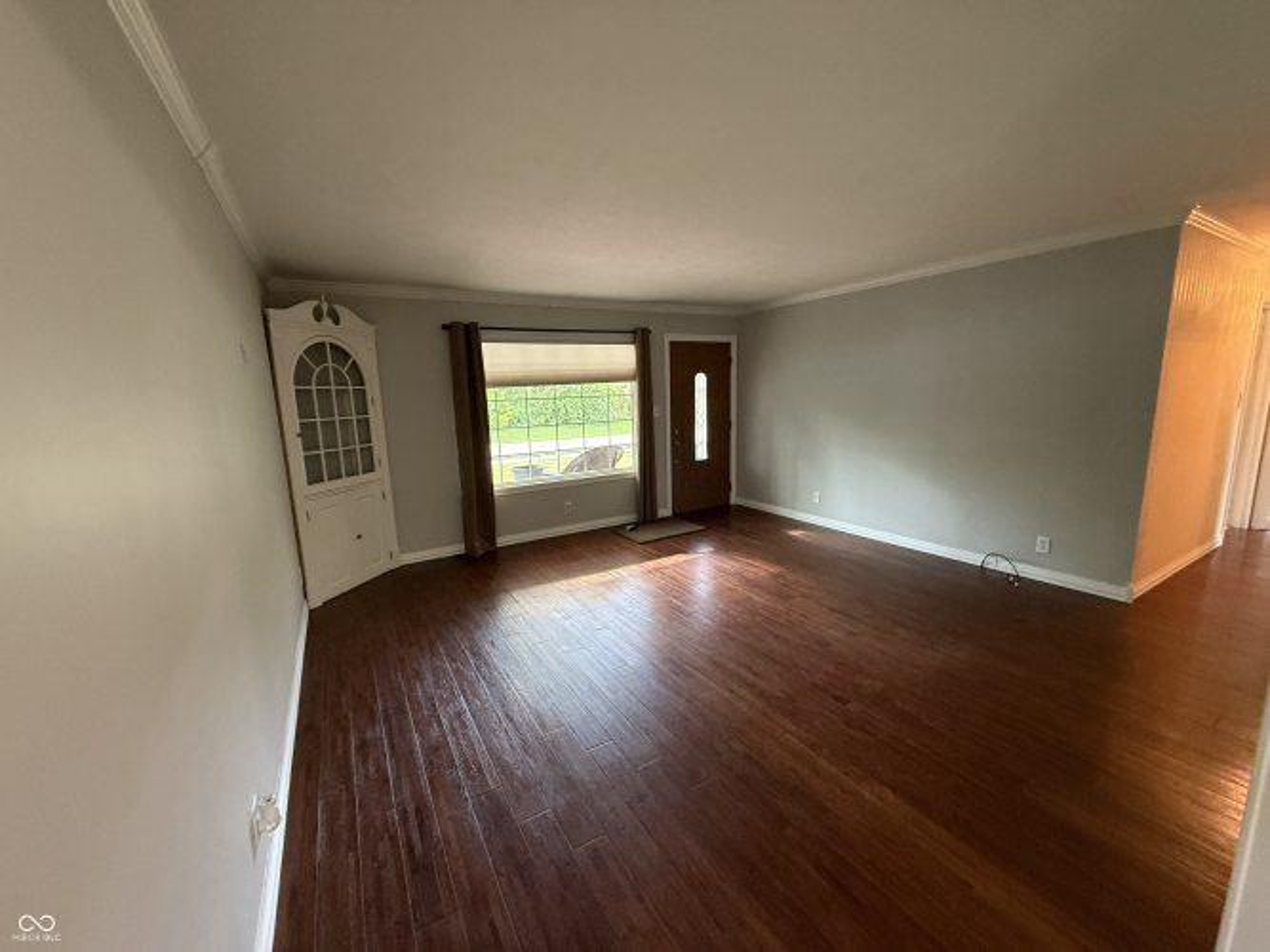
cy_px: 476
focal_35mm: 14
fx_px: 514
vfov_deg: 85.7
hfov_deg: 102.1
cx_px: 635
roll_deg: +1.5
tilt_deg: -9.7
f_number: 2.2
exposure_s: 1/60
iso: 500
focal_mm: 2.22
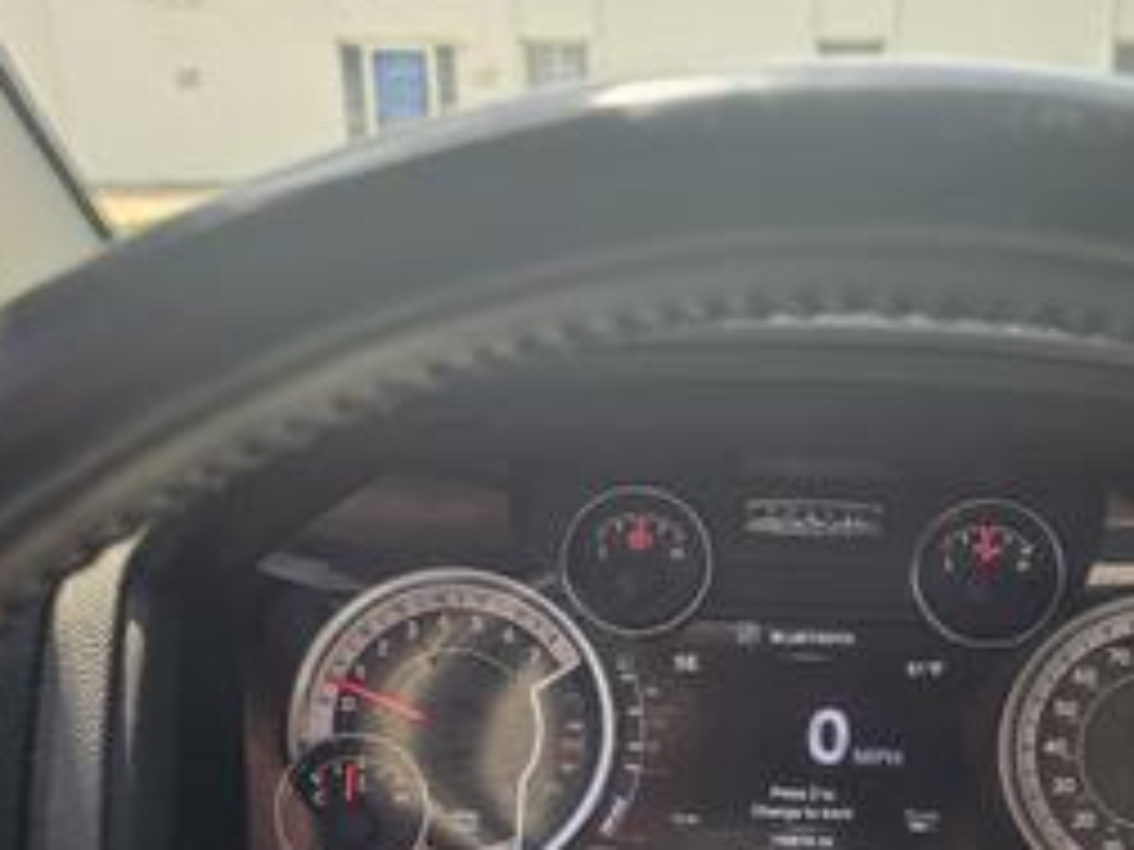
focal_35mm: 46
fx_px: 1507
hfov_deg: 40.6
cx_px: 778
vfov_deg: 30.7
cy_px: 679
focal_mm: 6.3
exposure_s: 1/120
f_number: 1.7
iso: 20
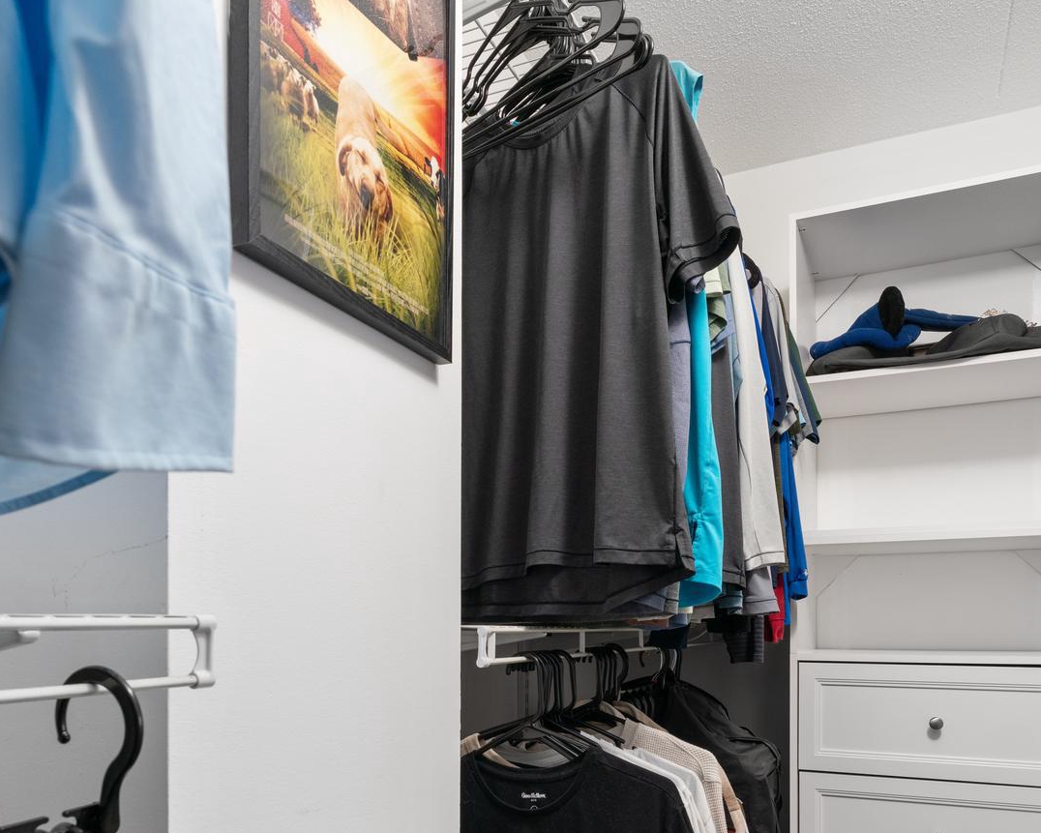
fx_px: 770
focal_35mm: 25
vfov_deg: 54.6
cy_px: 608
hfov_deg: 67.9
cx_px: 582
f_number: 8
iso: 500
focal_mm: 14
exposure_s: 1
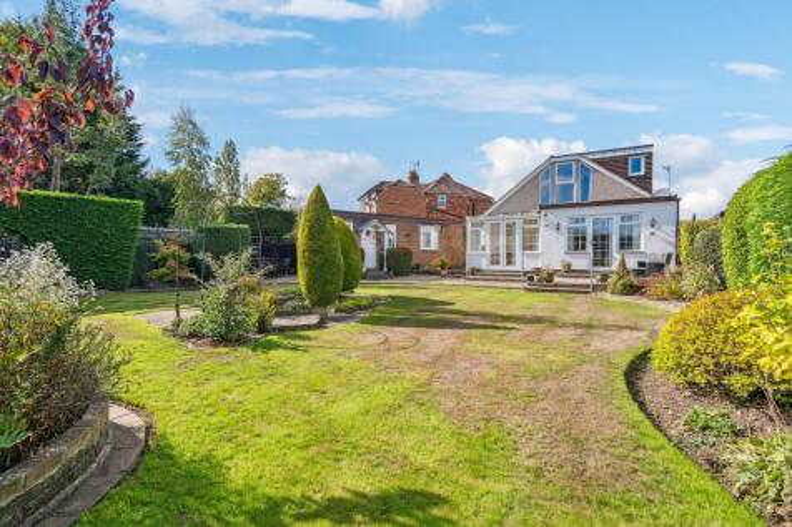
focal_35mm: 16
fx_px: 352
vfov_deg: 73.7
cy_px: 264
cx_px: 396
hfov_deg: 96.8
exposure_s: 1/320
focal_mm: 16
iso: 320
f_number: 5.6
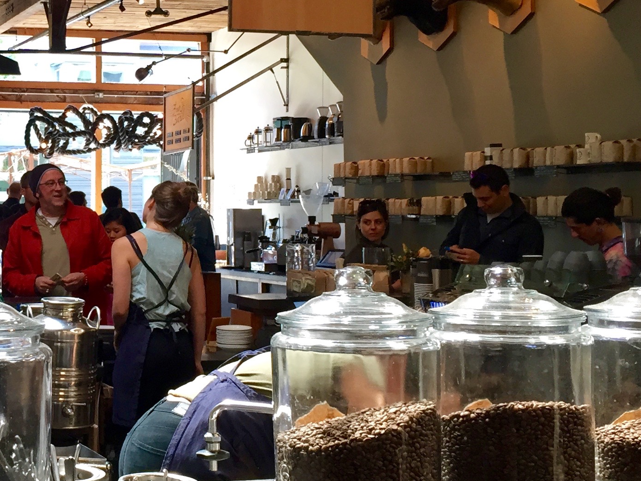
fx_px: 1259
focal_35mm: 68
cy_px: 165
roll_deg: -1.5
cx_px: 37
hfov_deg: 27.3
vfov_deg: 21.5
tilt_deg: +2.1
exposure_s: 1/40
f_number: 2.2
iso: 40
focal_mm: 4.15
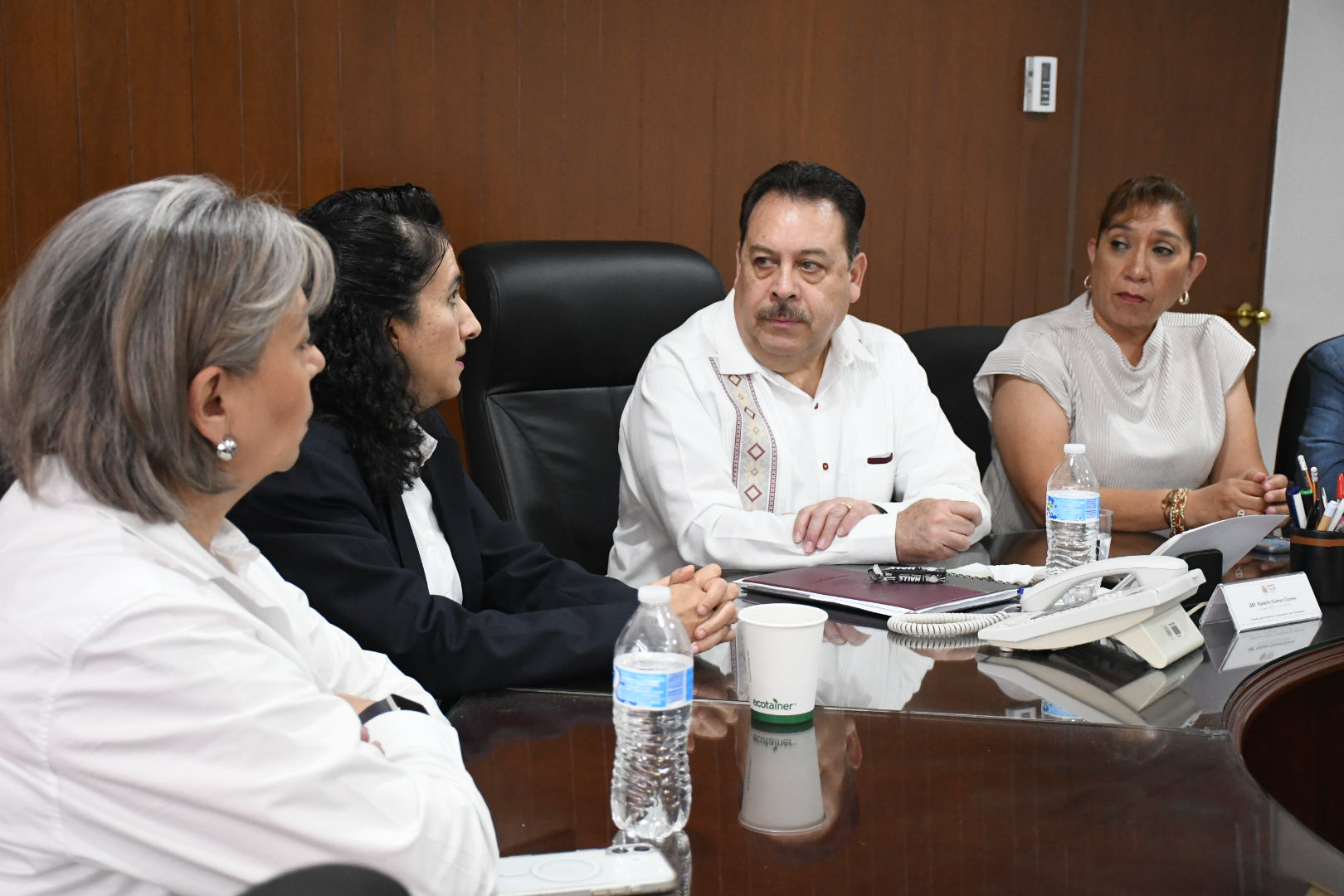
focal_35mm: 57
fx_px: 2128
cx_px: 672
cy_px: 448
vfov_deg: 23.8
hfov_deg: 35.1
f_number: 5
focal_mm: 38
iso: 4000
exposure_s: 1/125
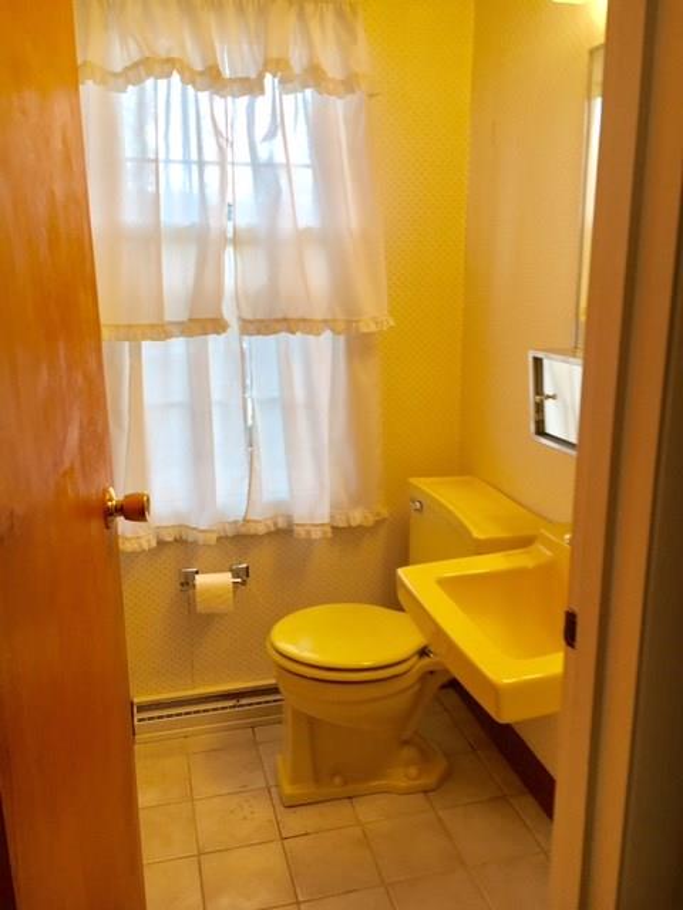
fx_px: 763
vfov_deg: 61.7
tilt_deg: -13.7
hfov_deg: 48.2
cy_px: 455
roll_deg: +2.2
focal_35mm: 29
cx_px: 342
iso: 32
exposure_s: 1/60
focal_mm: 4.15
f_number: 2.2
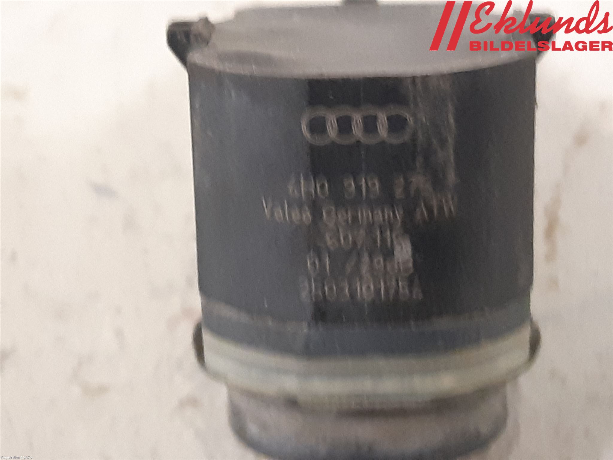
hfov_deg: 67.3
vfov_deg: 53.1
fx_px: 460
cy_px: 230
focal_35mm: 26
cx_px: 306
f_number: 1.7
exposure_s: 1/25
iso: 320
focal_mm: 3.93
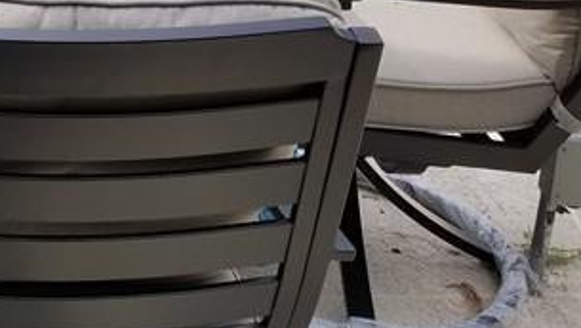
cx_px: -286
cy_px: -320
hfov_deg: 19.6
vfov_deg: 11.5
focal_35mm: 95
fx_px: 1464
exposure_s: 1/1560
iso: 50
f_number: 1.7
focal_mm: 4.25
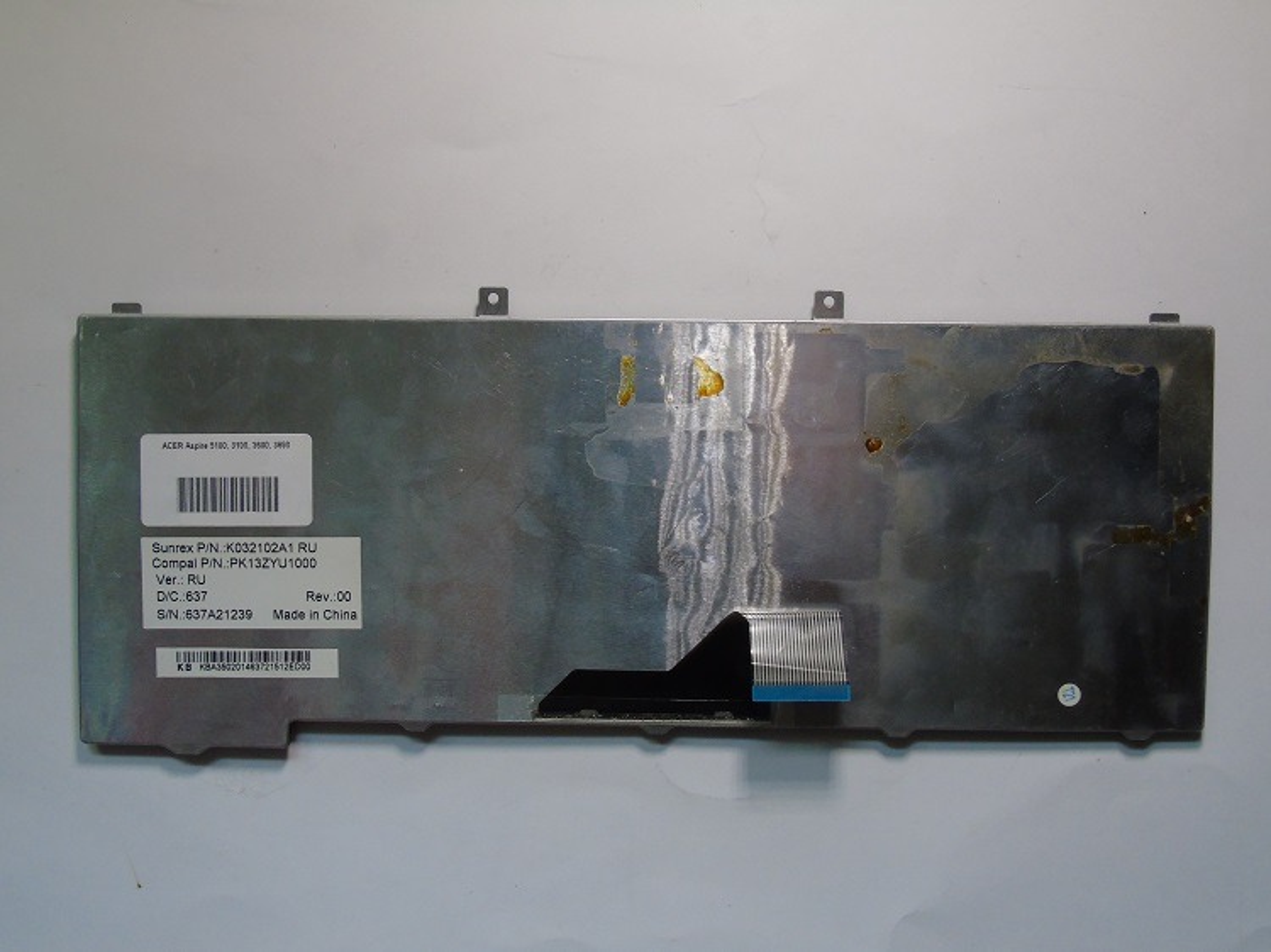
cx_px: 636
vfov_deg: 48.2
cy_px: 476
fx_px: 1064
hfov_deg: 61.7
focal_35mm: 29
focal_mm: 5.2
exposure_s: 1/20
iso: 200
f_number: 6
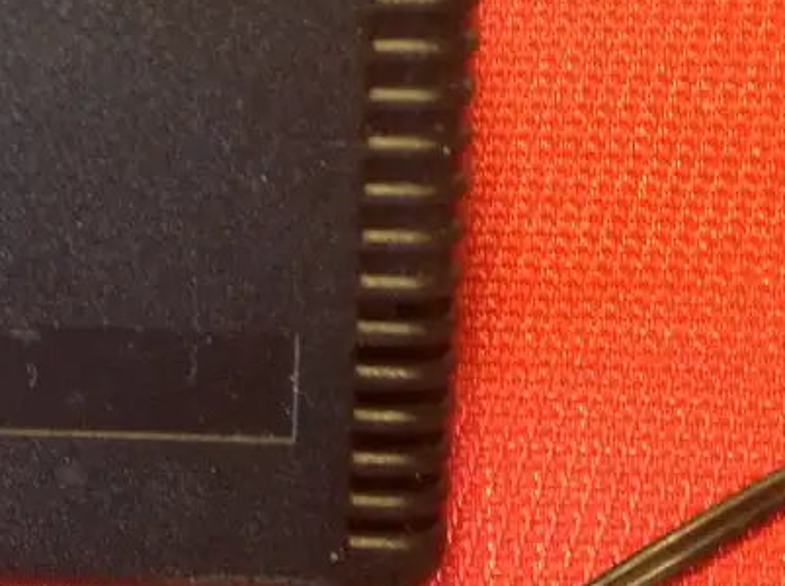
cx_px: 64
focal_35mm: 87
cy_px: 123
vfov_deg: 16.8
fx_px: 1969
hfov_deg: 22.0
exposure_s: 1/15
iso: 320
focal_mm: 4.28
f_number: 2.4
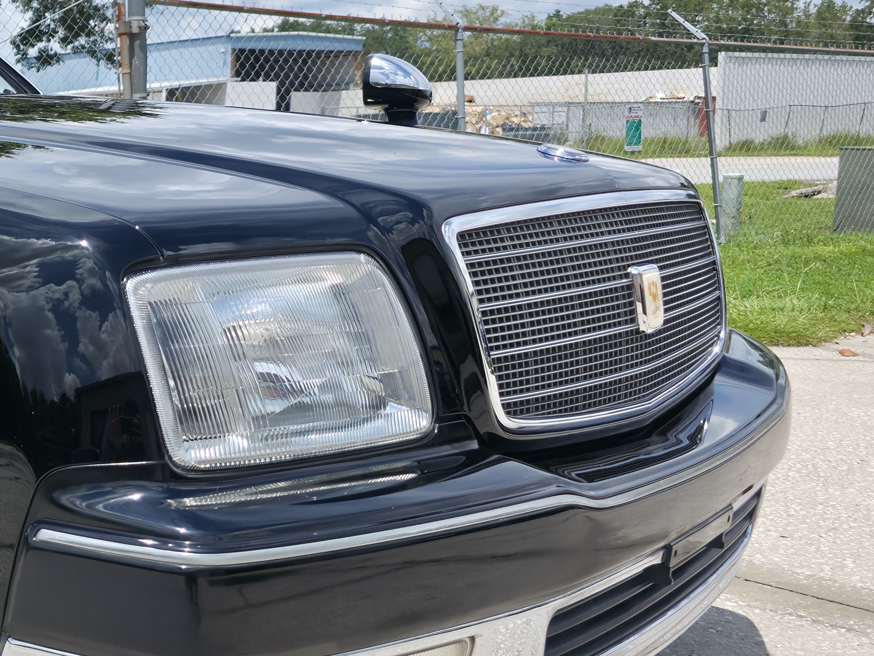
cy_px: 304
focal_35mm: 56
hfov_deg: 29.8
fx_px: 1414
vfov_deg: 26.1
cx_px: -153
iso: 50
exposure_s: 1/3736
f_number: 1.7
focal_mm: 6.3
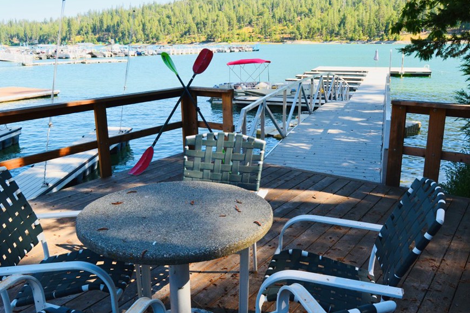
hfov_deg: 58.7
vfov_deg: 41.1
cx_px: 233
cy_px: 155
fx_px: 418
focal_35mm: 32
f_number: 10
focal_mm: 18
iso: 400
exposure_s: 1/250
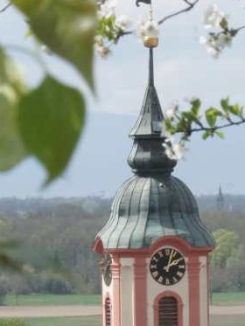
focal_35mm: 488
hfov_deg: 3.1
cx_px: 130
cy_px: 302
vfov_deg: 4.1
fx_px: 4598
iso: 1000
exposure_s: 1/200
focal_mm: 105
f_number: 36
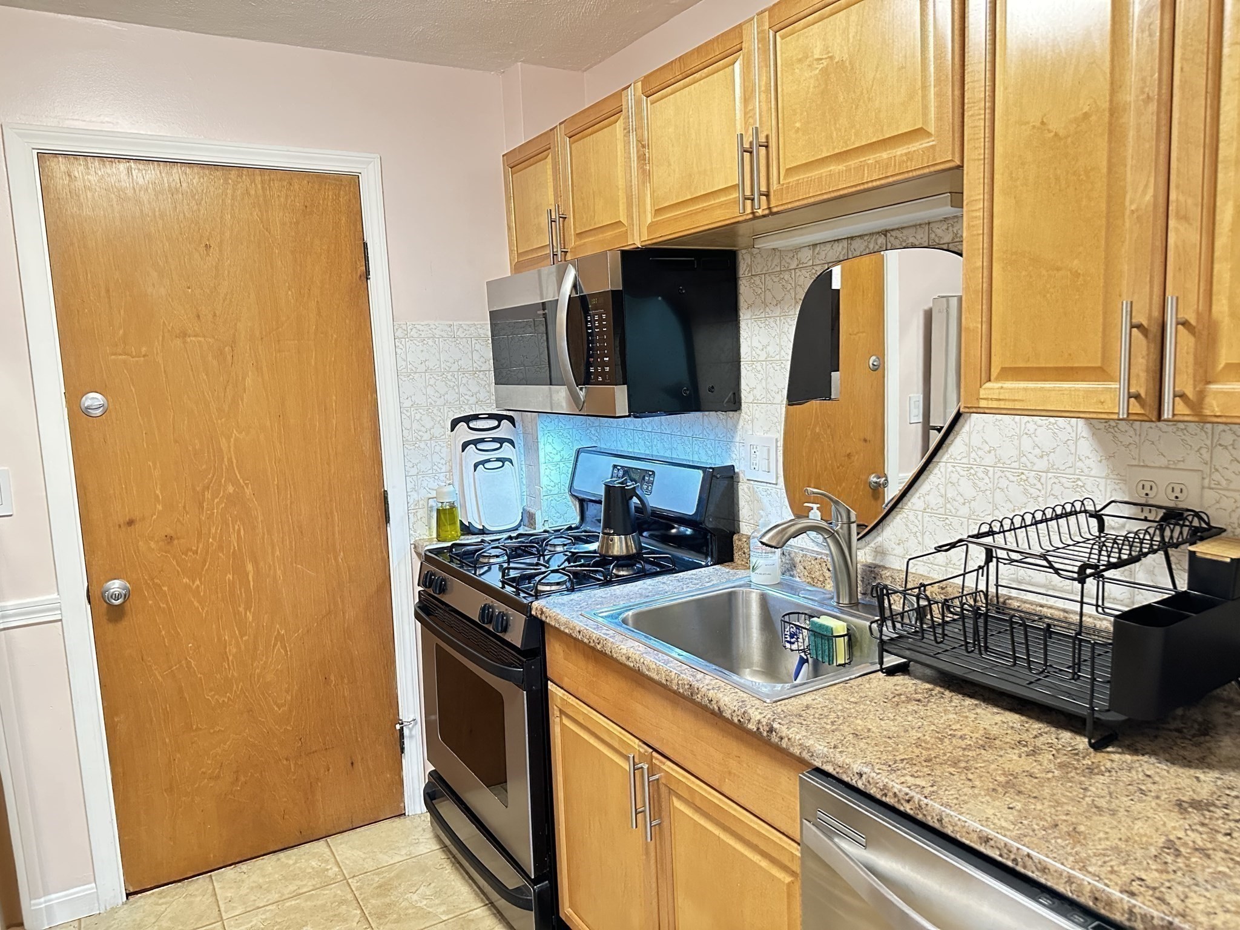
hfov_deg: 71.6
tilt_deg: -7.5
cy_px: 465
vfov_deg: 56.8
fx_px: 860
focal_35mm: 24
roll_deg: +1.2
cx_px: 620
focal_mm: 6.86
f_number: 1.78
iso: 1000
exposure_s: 1/40
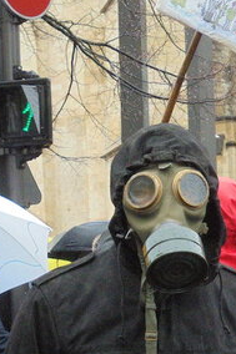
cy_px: 206
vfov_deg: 17.8
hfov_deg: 11.5
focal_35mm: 115
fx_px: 1132
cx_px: 321
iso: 640
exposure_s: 1/250
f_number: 4.8
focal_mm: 8.9
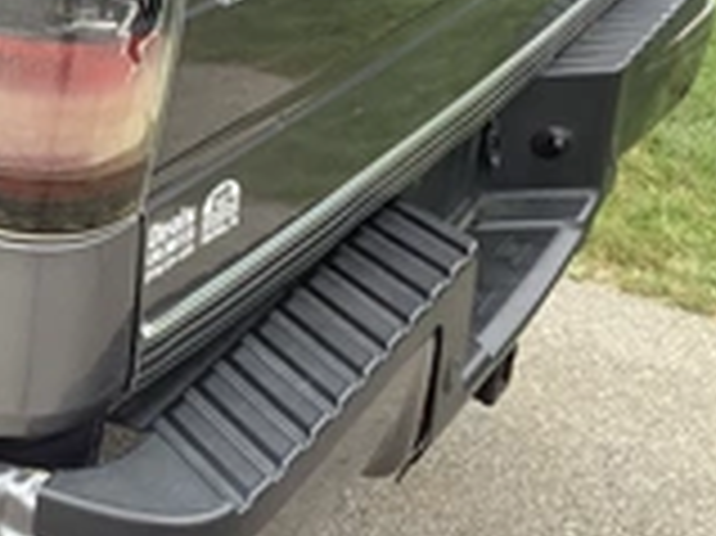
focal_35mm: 78
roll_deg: -1.5
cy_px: 144
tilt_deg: -22.4
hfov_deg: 23.6
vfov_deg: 18.8
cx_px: -50
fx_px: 1612
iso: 25
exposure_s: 1/267
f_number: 2.4
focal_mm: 3.3
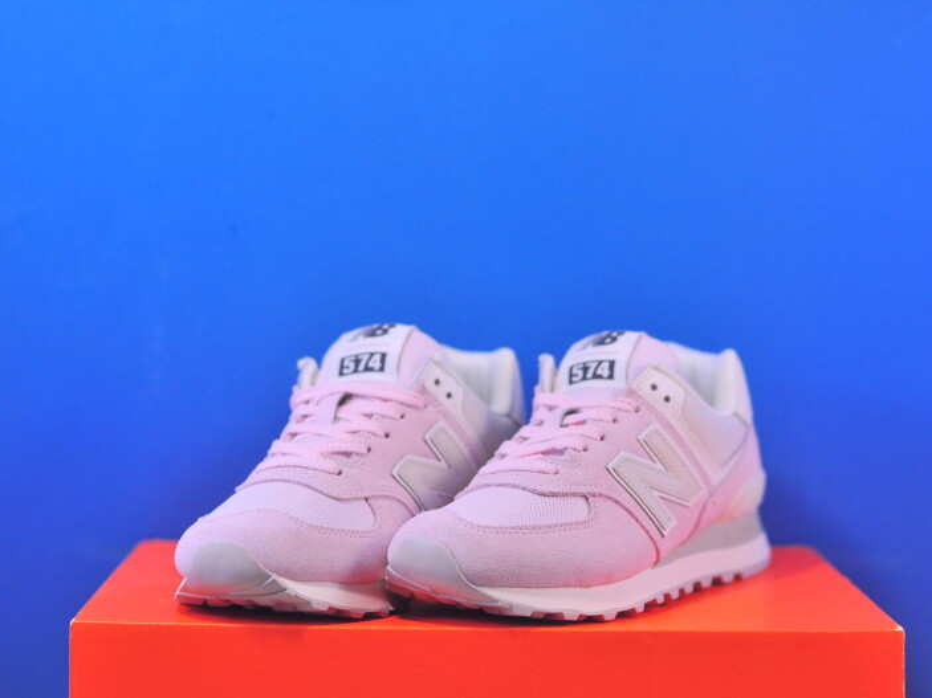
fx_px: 2207
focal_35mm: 82
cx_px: 498
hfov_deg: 23.8
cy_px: 349
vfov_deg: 18.0
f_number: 2.5
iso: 250
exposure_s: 1/320
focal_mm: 50
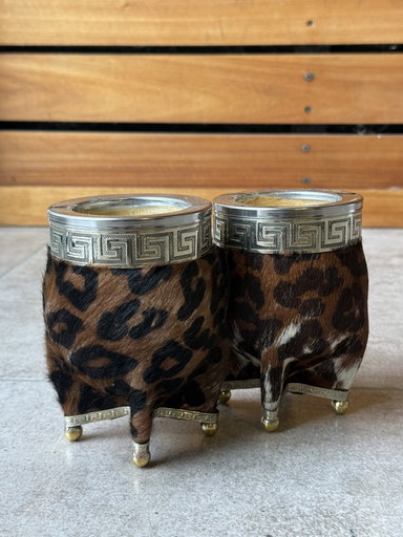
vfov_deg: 38.2
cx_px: 203
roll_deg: -0.3
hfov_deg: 29.1
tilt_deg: -13.2
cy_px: 263
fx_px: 776
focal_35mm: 50
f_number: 1.78
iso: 125
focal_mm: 6.76
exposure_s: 1/50
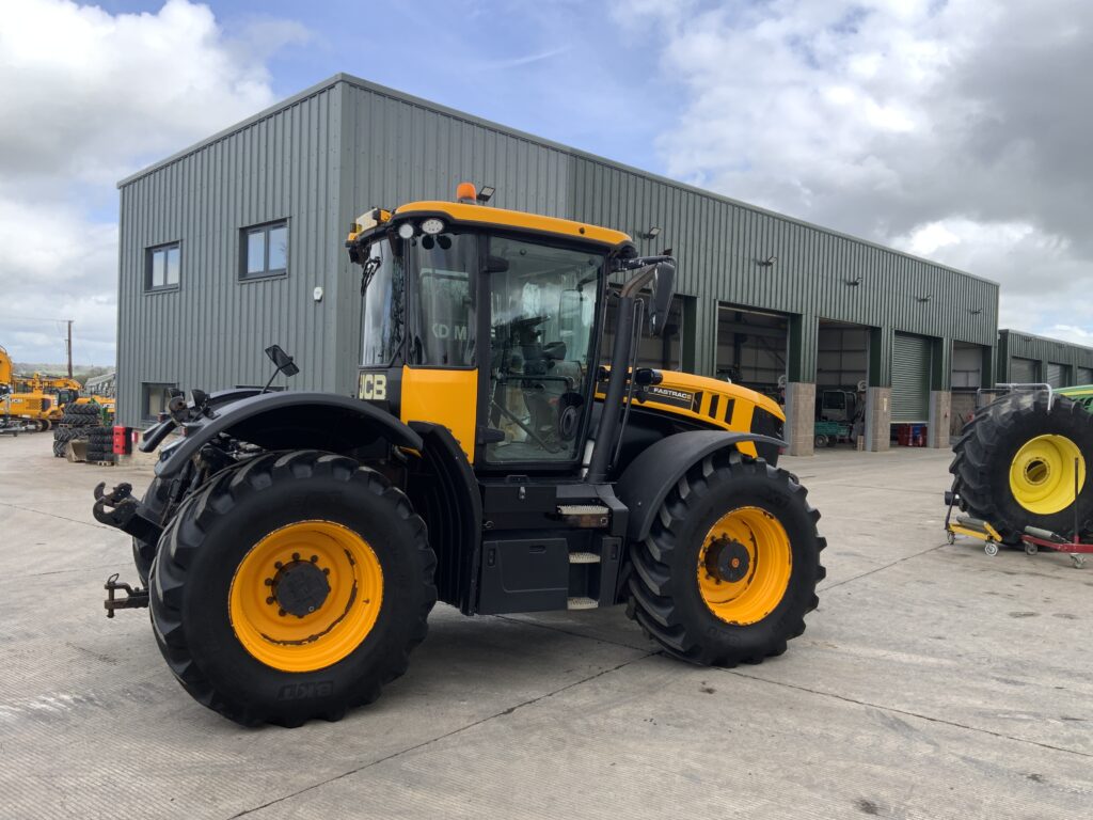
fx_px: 916
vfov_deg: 48.2
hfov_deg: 61.7
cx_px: 546
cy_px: 410
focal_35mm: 29
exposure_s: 1/358
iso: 16
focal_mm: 3
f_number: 1.8
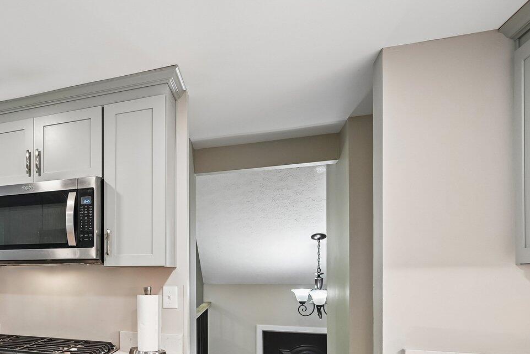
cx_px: -27
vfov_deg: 39.7
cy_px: 277
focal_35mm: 32
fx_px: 471
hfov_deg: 46.5
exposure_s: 1/20
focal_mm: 15
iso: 400
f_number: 4
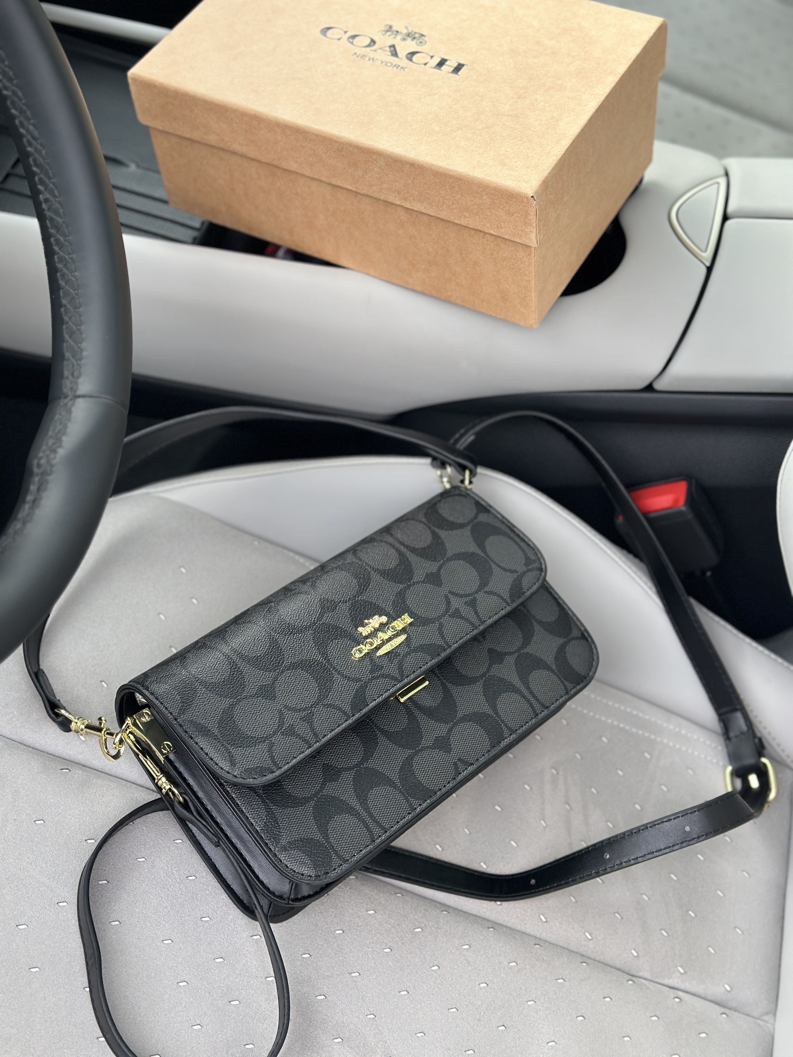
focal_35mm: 48
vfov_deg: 39.7
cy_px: 528
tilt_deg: -50.9
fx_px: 1466
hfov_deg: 30.3
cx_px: 396
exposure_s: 1/325
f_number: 1.78
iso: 80
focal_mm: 6.86
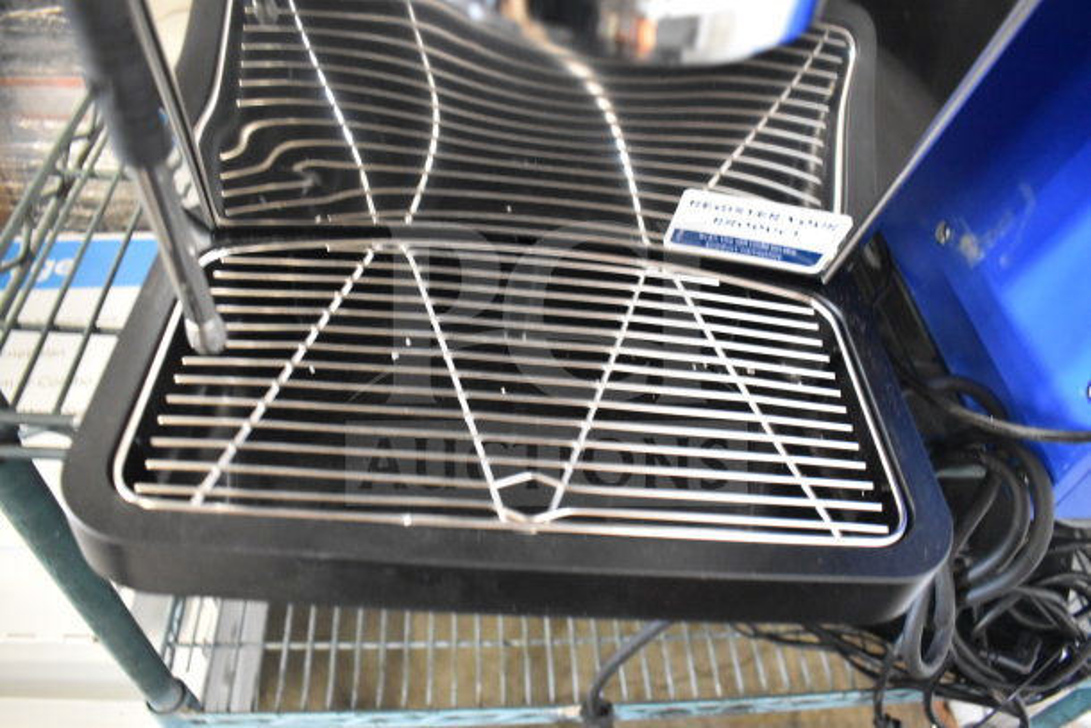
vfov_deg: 48.0
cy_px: 364
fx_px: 818
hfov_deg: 67.4
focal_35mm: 27
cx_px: 546
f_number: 3.5
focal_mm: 18
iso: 4500
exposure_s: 1/30
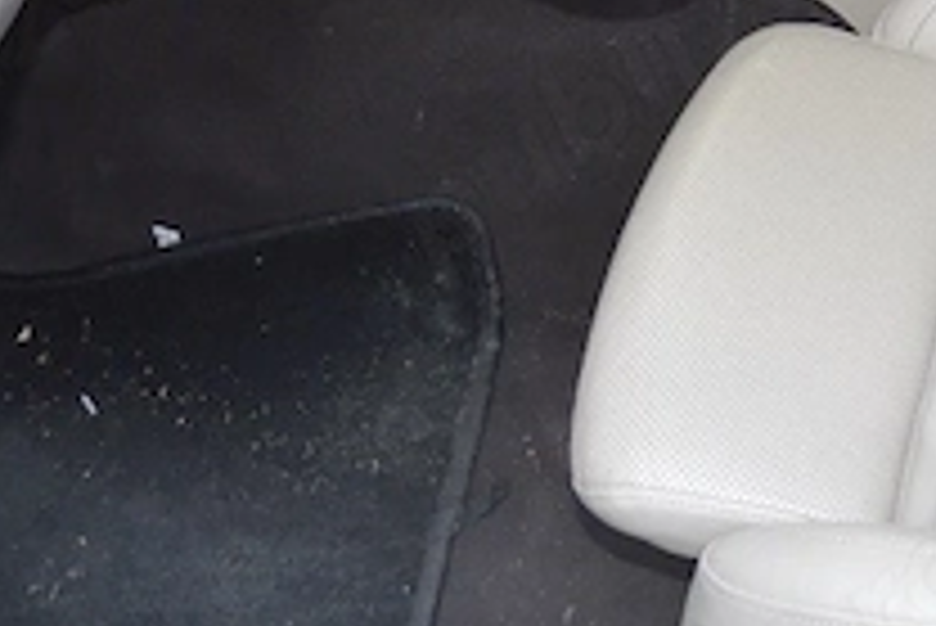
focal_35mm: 95
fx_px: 2472
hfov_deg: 20.9
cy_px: -47
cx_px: 868
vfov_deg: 14.1
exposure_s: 1/125
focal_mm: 22
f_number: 4
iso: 400
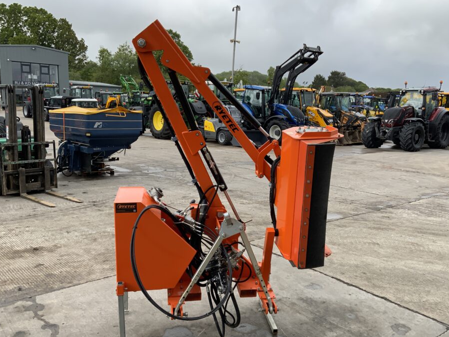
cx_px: 232
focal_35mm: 33
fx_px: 428
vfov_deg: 42.9
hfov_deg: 55.3
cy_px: 180
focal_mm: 3
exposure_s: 1/898
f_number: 1.8
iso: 16
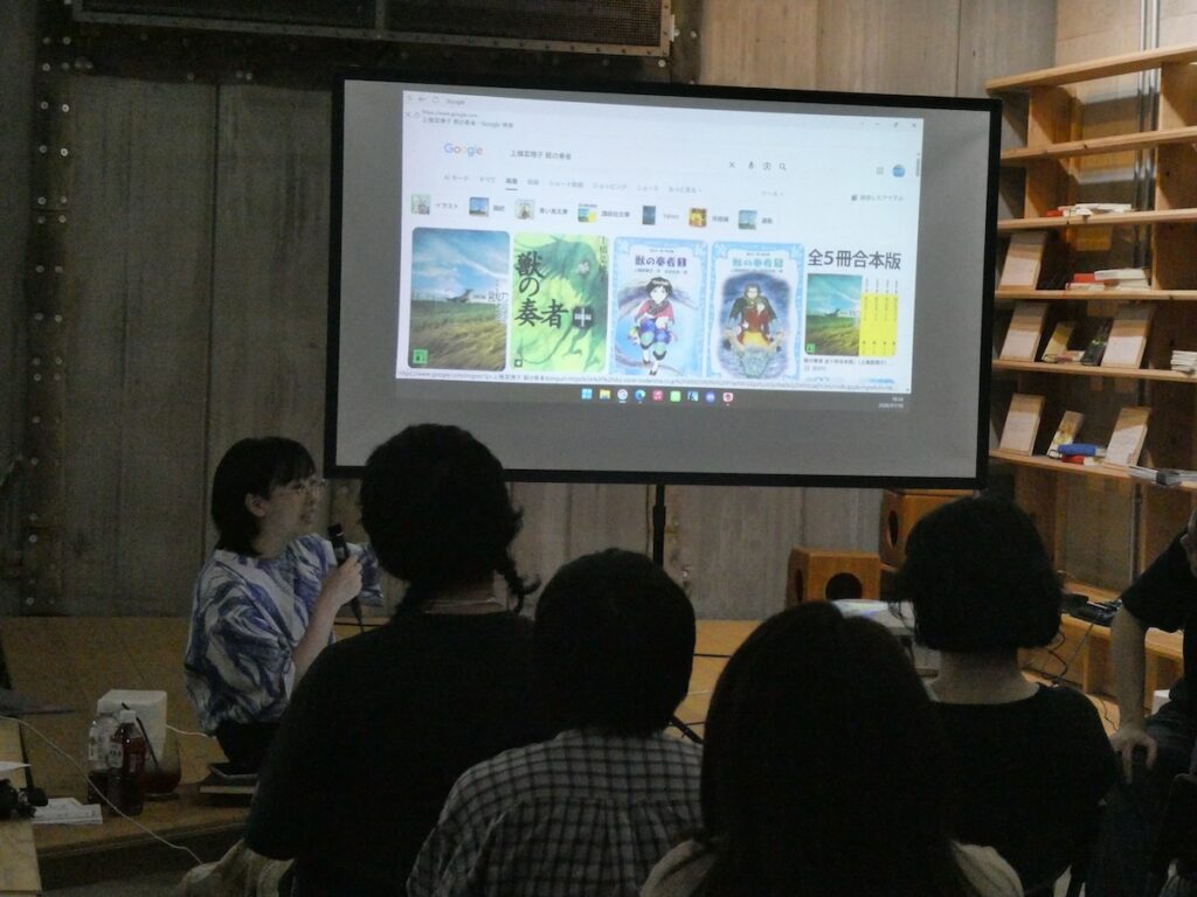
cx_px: 598
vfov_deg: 18.7
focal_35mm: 79
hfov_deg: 24.7
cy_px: 448
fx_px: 2732
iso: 1000
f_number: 4.7
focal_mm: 14.1
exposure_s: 1/80
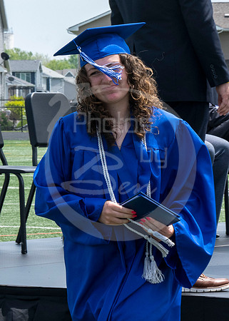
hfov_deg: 5.8
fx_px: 2261
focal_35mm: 248
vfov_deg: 8.1
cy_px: 94
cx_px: 17
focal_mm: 70
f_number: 13
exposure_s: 1/250
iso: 200
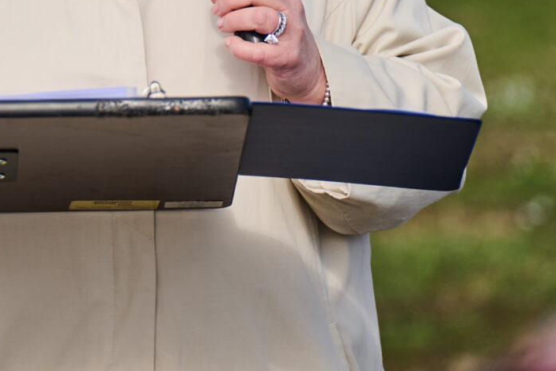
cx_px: -200
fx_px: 6750
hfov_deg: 4.7
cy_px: -106
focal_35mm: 437
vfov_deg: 3.1
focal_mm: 120
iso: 64
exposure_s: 1/1250
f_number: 2.8
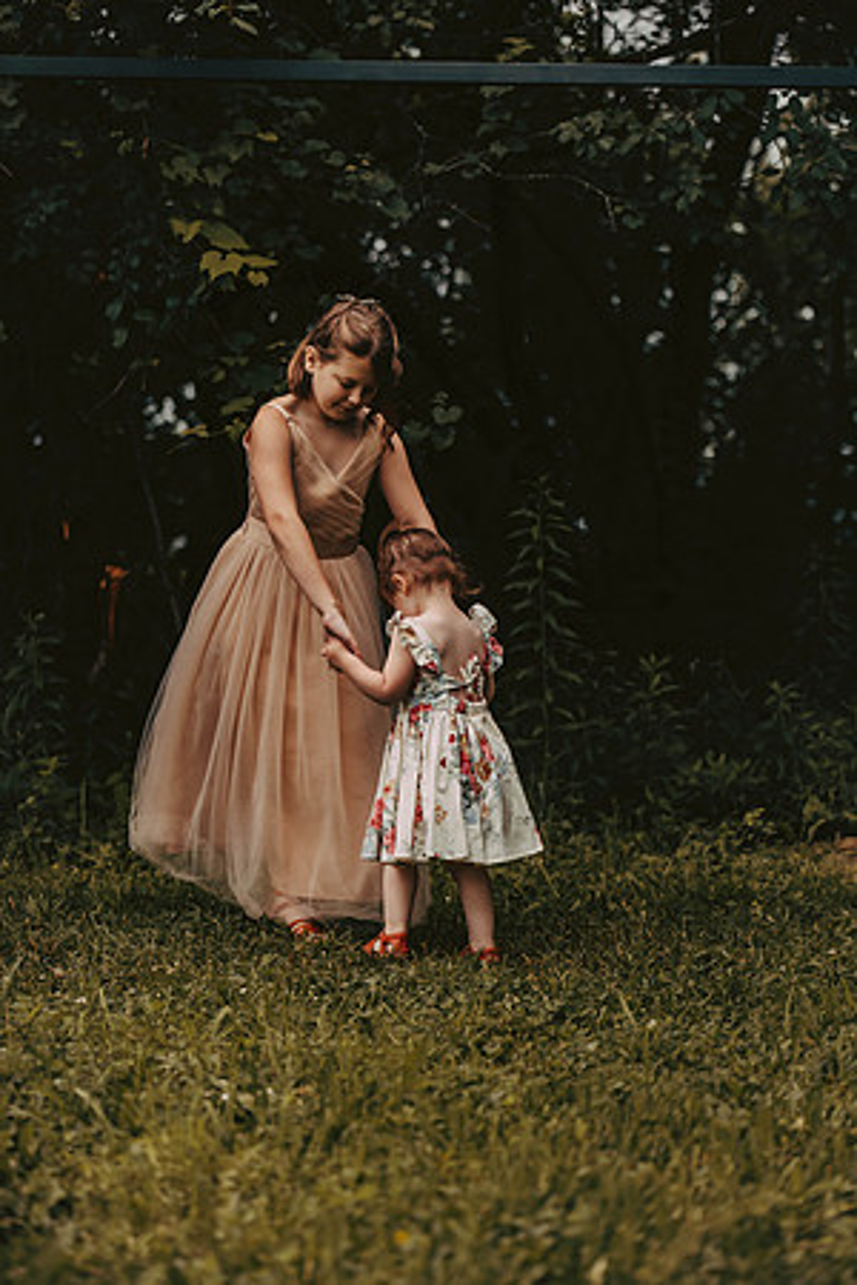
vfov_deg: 21.5
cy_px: 642
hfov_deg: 14.4
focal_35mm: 95
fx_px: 3392
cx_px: 428
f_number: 2.8
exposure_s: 1/4000
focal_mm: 95
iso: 640
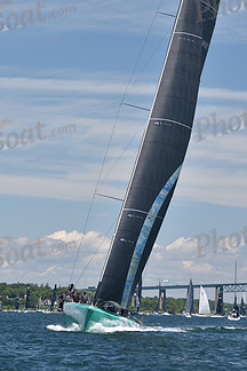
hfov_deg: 7.0
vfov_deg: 10.4
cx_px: 136
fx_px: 2027
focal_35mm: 197
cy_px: 69
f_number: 4.5
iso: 200
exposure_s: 1/1000
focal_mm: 110
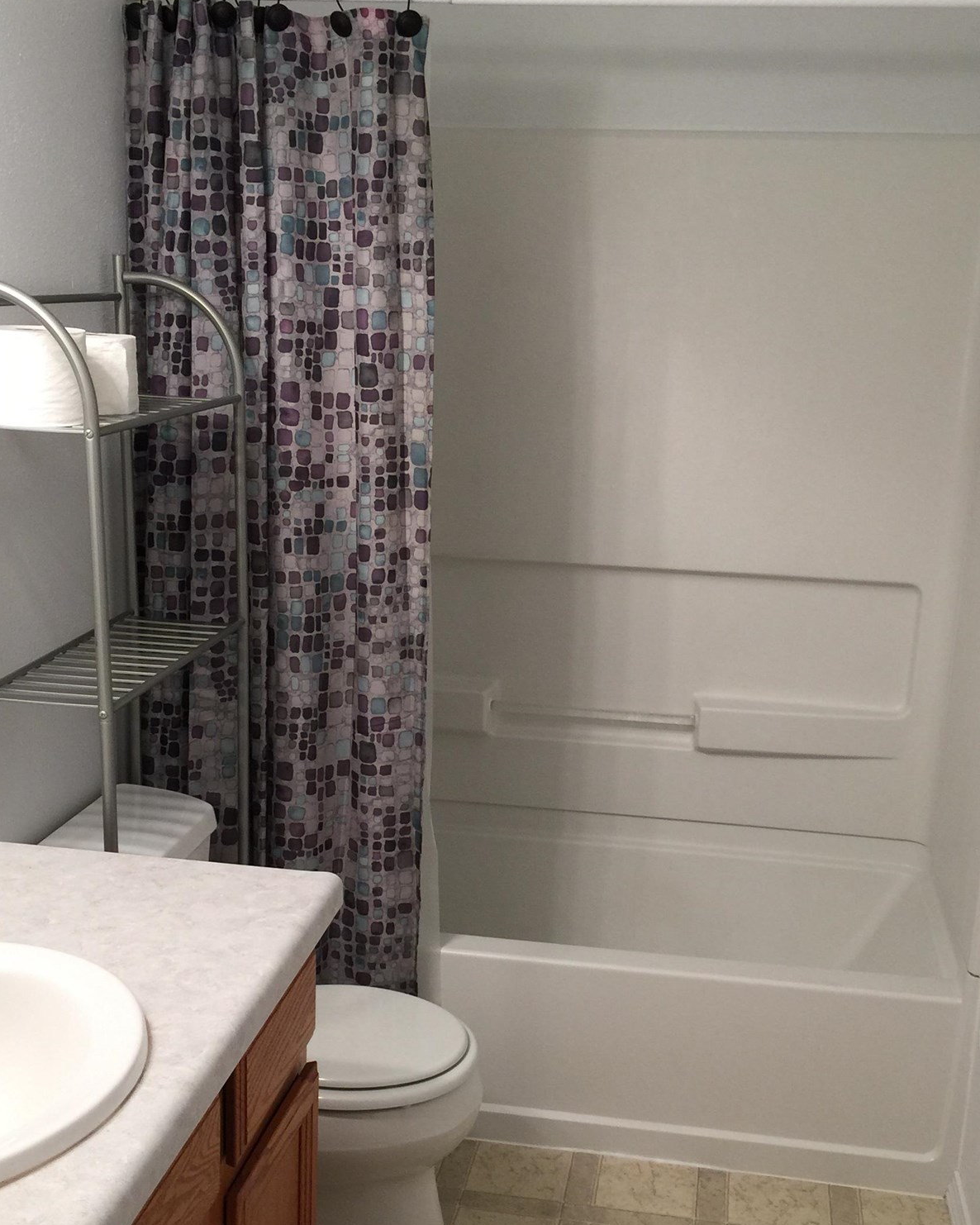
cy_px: 759
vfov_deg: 41.7
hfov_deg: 34.1
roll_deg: -1.9
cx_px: 458
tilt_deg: -14.8
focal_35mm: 44
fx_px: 1595
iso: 40
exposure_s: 1/15
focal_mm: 4.15
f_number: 2.2
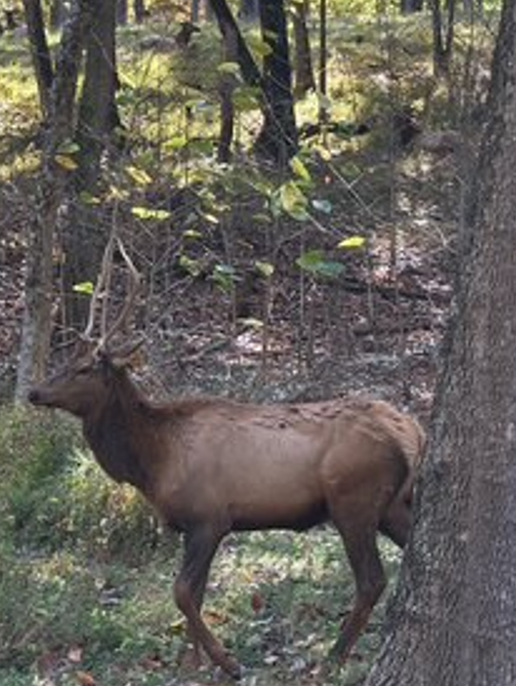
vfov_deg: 17.5
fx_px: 2223
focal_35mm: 112
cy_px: 183
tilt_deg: +5.9
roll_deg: -2.9
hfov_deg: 13.1
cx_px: 53
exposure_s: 1/270
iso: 80
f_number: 1.78
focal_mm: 6.86
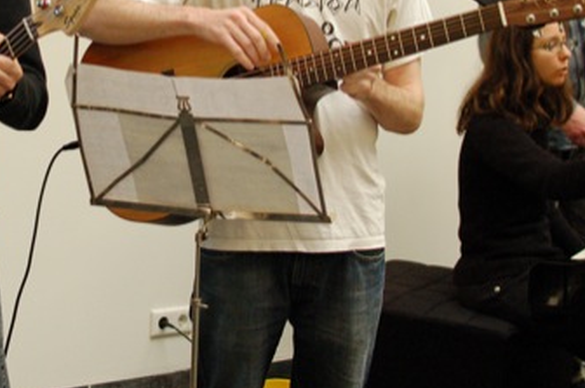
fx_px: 1622
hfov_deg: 20.2
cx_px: 92
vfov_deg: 13.5
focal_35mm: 100
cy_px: 32
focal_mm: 35
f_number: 3.2
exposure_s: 1/40
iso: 1600
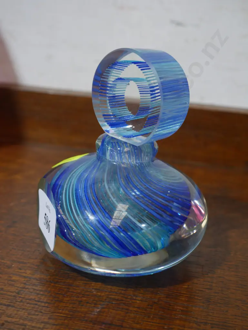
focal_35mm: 48
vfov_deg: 39.6
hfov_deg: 30.3
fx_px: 458
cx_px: 124
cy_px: 165
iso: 800
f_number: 5.2
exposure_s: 1/60
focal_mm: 24
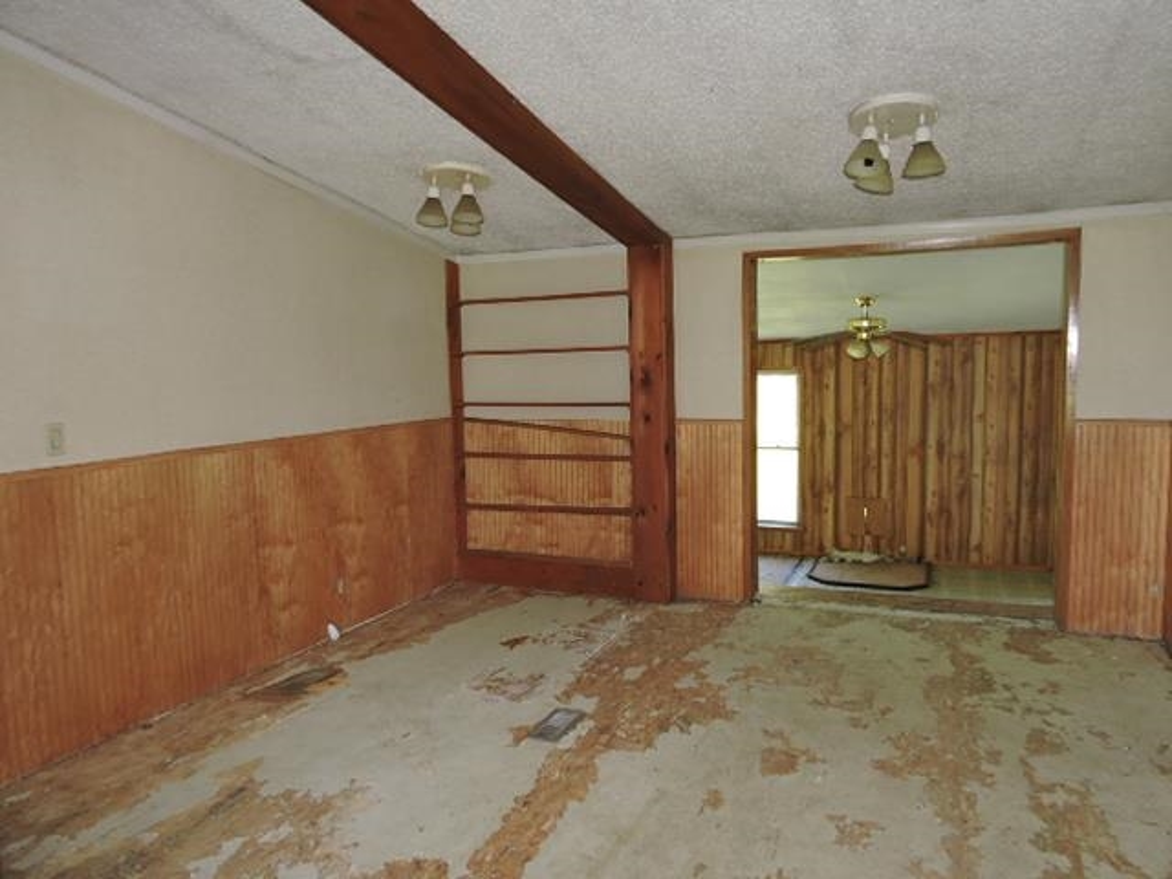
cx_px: 586
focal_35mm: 24
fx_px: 813
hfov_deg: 71.6
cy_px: 440
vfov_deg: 56.8
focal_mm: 4.3
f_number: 3.3
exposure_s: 1/30
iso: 200
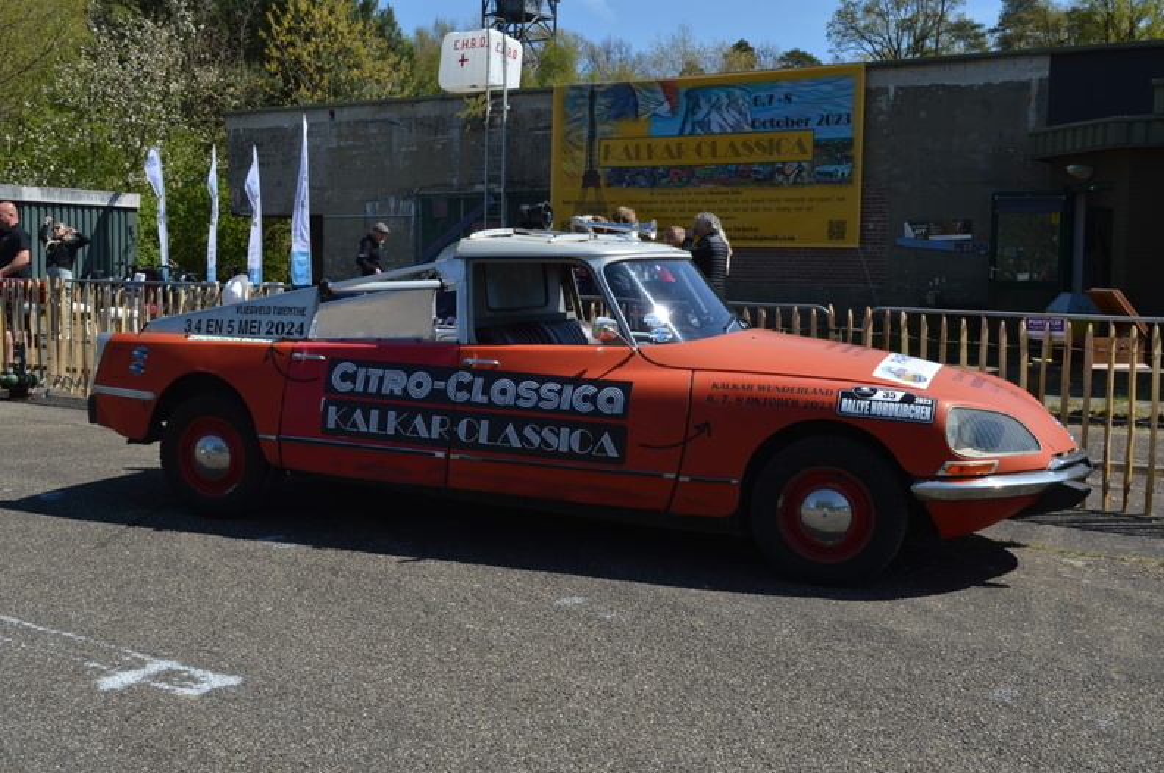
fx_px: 1405
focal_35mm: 44
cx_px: 582
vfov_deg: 30.8
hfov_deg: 45.0
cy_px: 386
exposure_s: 1/250
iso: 100
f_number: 8
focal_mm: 29
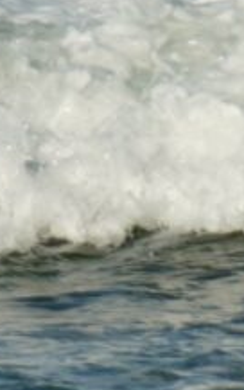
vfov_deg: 0.9
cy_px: -492
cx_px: -544
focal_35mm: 2433
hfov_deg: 0.5
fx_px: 25835
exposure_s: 1/500
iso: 100
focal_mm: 135
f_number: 5.6
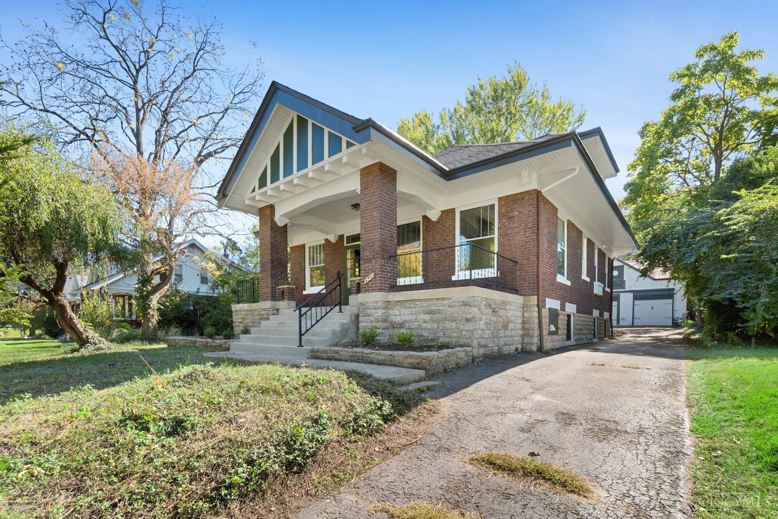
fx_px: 324
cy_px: 260
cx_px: 389
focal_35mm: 15
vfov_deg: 77.3
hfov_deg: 100.4
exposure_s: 1/80
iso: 400
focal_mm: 10
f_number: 8
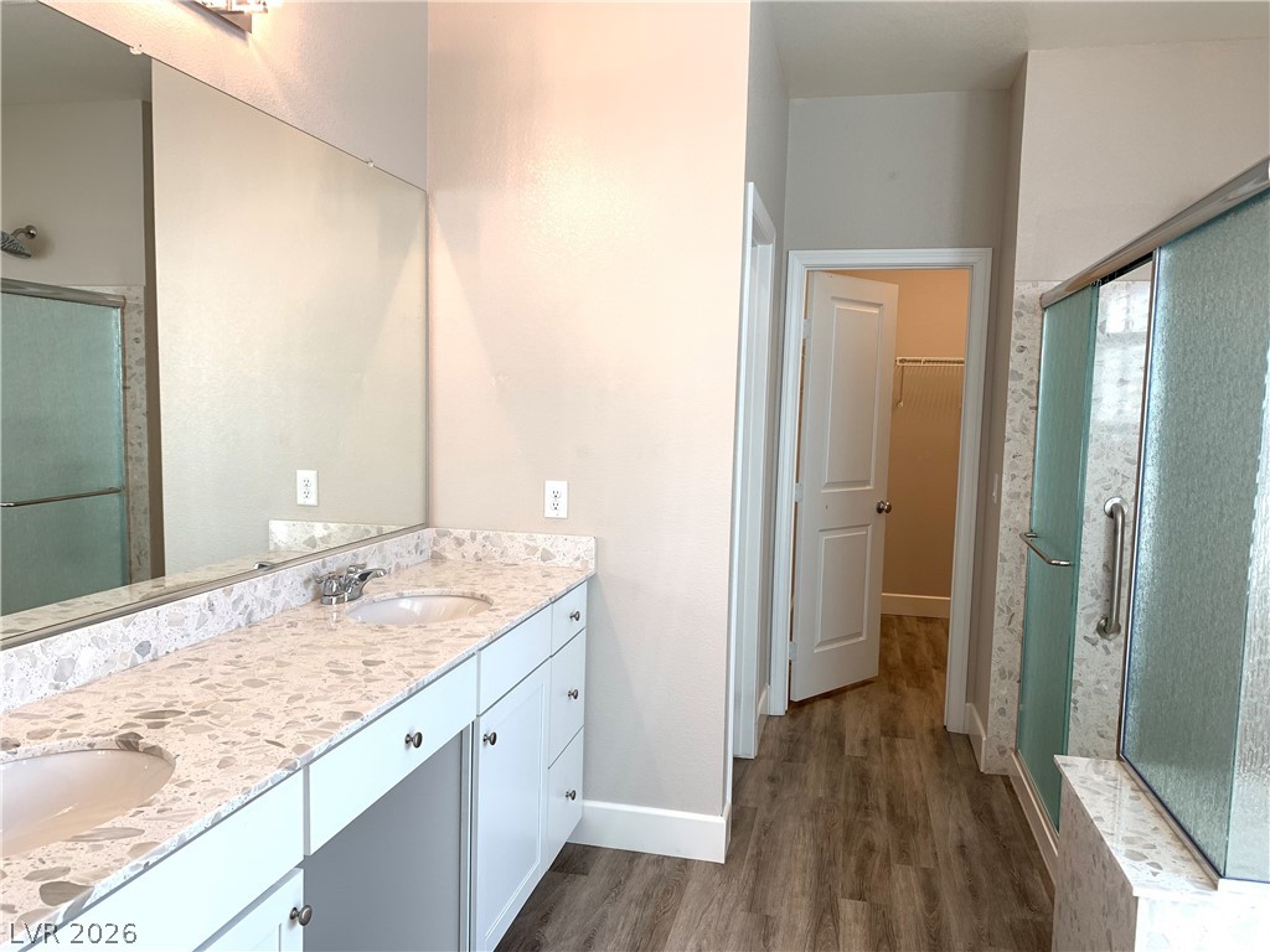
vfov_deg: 53.1
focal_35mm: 26
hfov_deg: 67.3
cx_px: 635
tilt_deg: -6.0
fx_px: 954
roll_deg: -1.5
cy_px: 476
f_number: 1.8
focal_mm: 4.25
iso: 50
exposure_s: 1/60
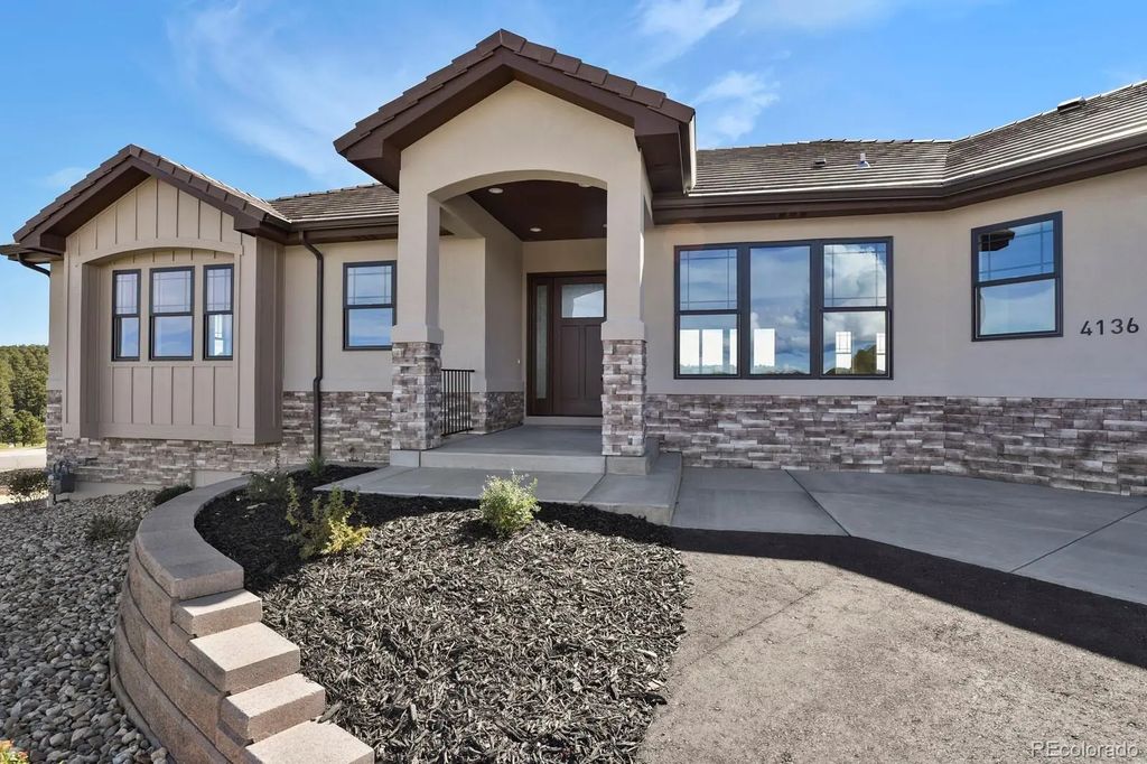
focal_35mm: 17
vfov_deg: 70.4
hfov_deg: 93.3
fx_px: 541
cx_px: 574
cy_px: 382
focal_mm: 17
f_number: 8
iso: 110
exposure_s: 1/20
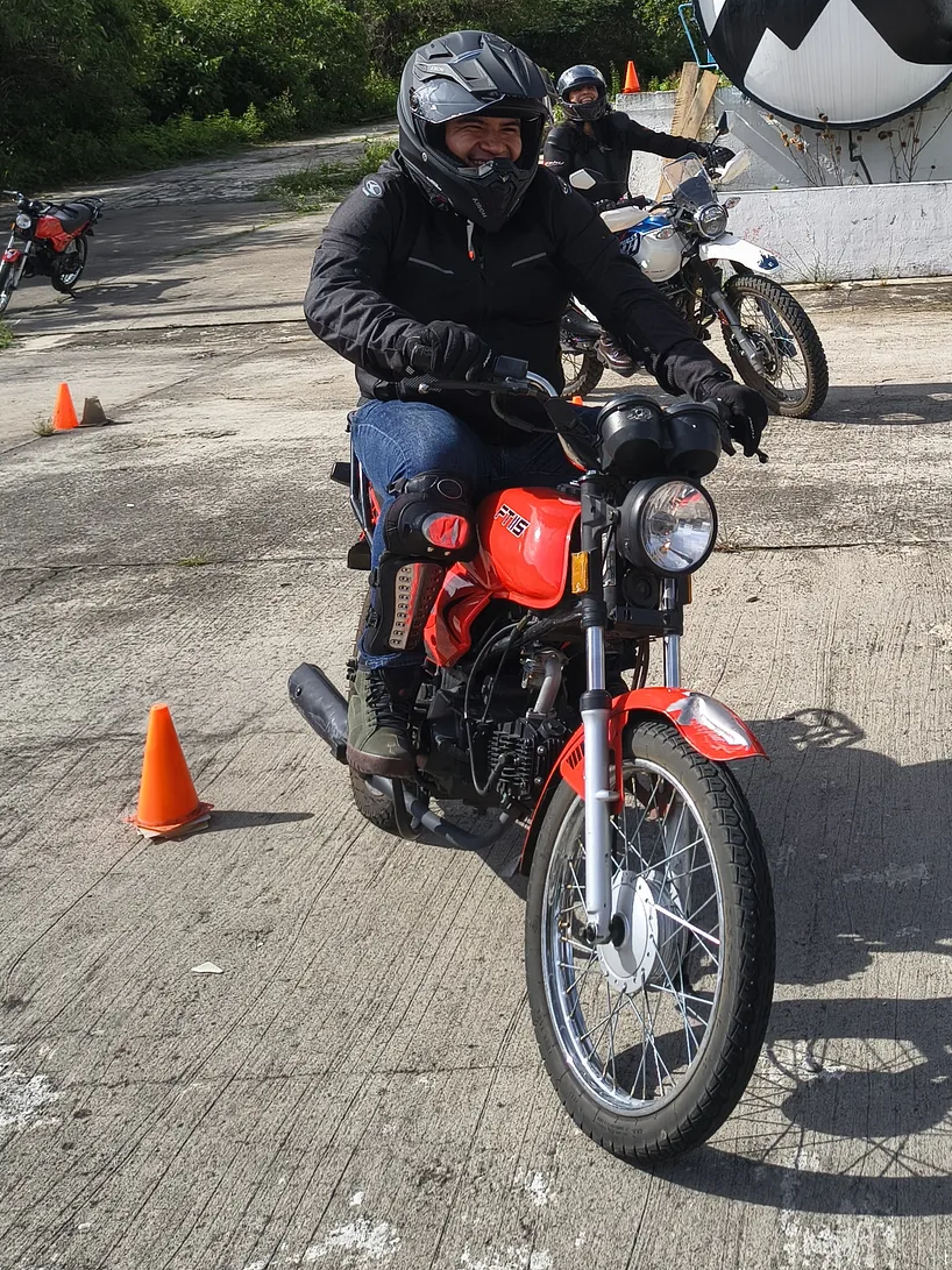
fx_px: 1614
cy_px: 212
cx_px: 602
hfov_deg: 32.7
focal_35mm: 44
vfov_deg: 40.7
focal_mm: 5.56
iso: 100
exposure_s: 1/2040
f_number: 1.8
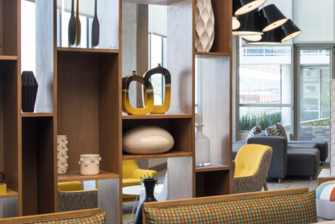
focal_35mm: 75
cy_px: 126
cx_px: 348
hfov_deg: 25.4
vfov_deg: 18.2
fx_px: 698
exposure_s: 1/13
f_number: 11
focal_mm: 34
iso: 100
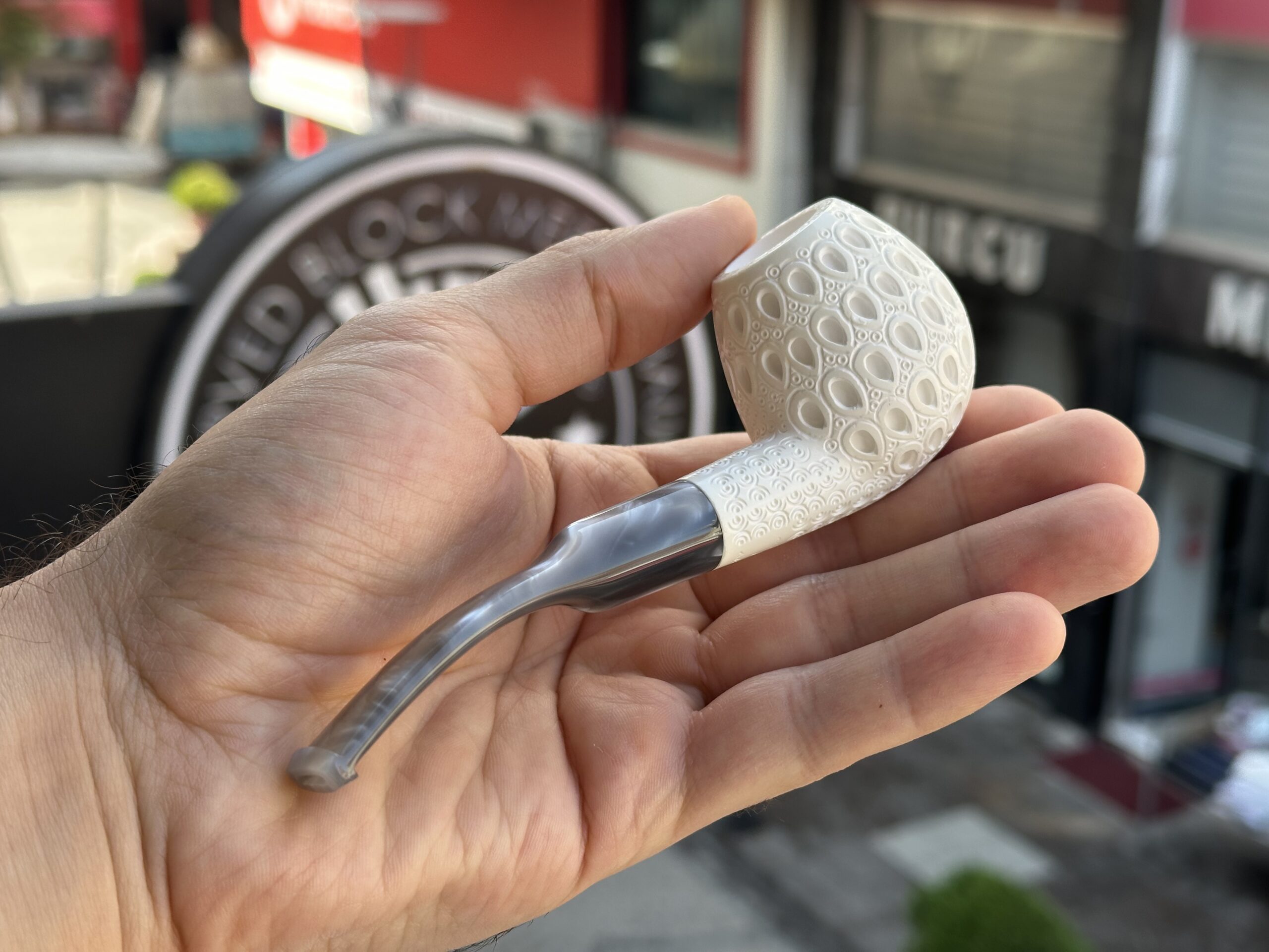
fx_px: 1760
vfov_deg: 30.3
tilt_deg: -18.3
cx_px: 634
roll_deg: -1.3
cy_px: 476
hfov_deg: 39.7
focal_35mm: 48
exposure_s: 1/452
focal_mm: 6.86
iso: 64
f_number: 1.78
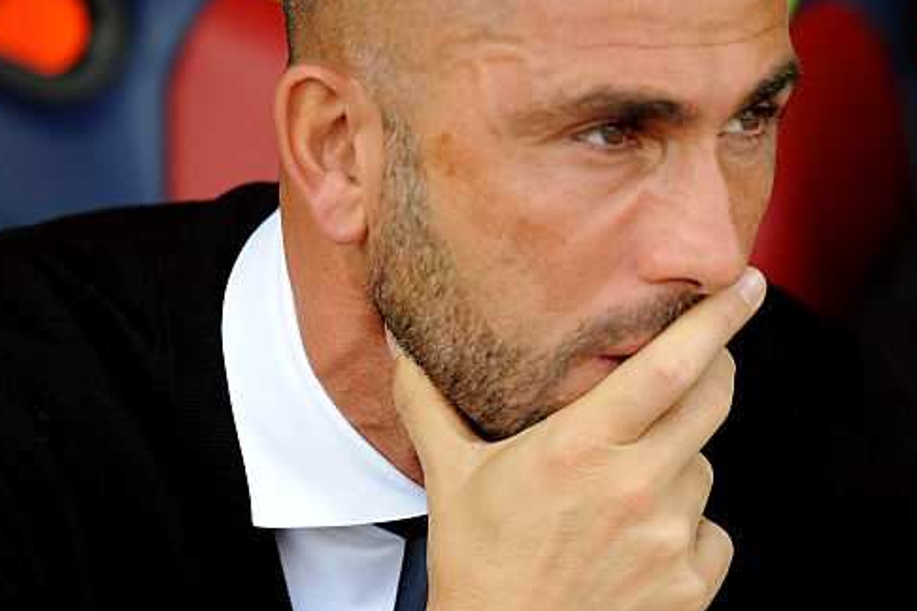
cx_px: 547
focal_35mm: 843
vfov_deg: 1.6
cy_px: 355
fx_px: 21471
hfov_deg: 2.4
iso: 500
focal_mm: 400
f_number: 2.8
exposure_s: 1/1000
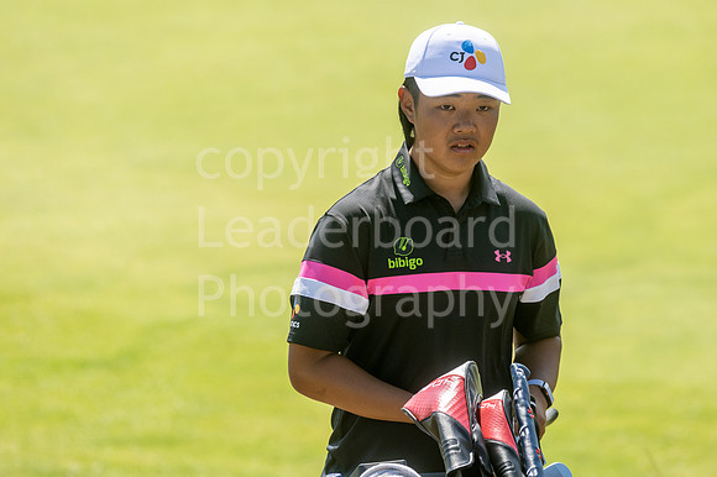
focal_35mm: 450
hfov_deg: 4.6
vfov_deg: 3.1
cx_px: 358
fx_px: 8957
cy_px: 238
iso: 160
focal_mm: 300
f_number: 5.6
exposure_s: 1/640
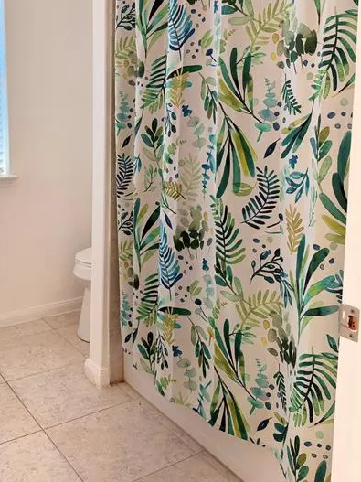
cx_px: 125
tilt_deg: -5.6
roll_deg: -0.9
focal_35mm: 35
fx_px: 487
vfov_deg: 51.8
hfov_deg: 40.3
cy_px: 167
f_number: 1.8
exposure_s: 1/120
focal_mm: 6.93
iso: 320
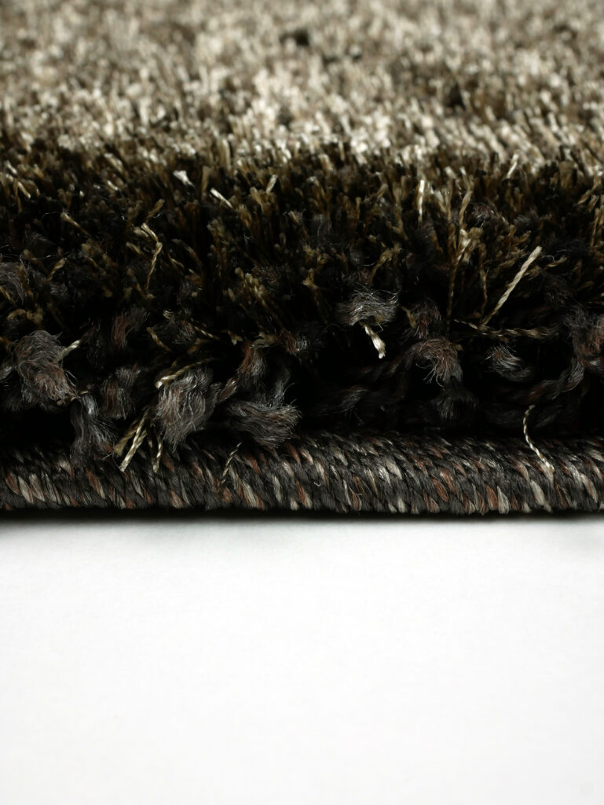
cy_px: 402
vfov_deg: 32.2
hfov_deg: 24.4
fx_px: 1395
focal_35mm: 60
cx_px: 302
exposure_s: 1/30
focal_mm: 30
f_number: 13
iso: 400
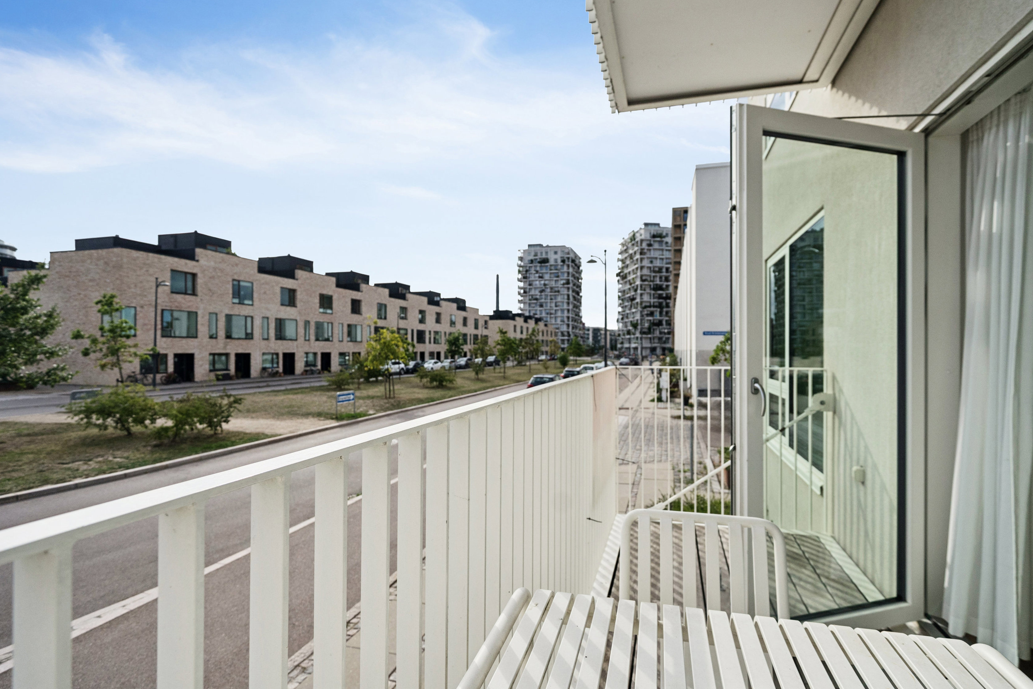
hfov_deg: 96.7
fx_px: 459
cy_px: 350
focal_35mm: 16
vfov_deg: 73.7
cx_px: 534
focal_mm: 14
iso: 400
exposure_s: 1/2000
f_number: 5
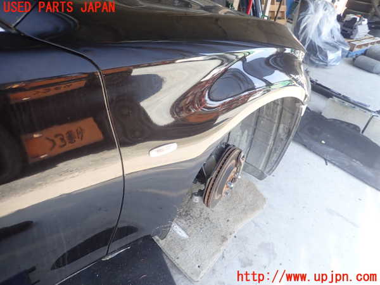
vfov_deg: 54.9
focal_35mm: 25
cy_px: 142
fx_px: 274
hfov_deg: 69.4
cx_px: 190
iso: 100
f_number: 2
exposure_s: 1/80
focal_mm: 4.5
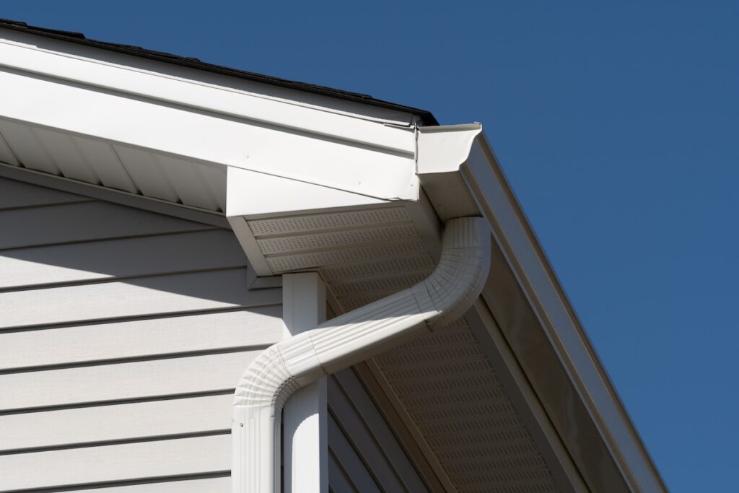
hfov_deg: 6.9
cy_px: 246
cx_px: 370
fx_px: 6159
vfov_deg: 4.6
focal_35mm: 300
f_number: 10
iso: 100
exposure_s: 1/500
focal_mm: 200
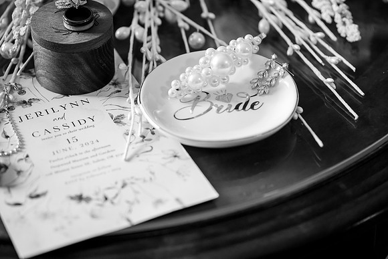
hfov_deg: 19.5
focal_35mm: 105
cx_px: 194
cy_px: 130
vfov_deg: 13.0
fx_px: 1132
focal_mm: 105
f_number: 4.5
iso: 8000
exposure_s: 1/320
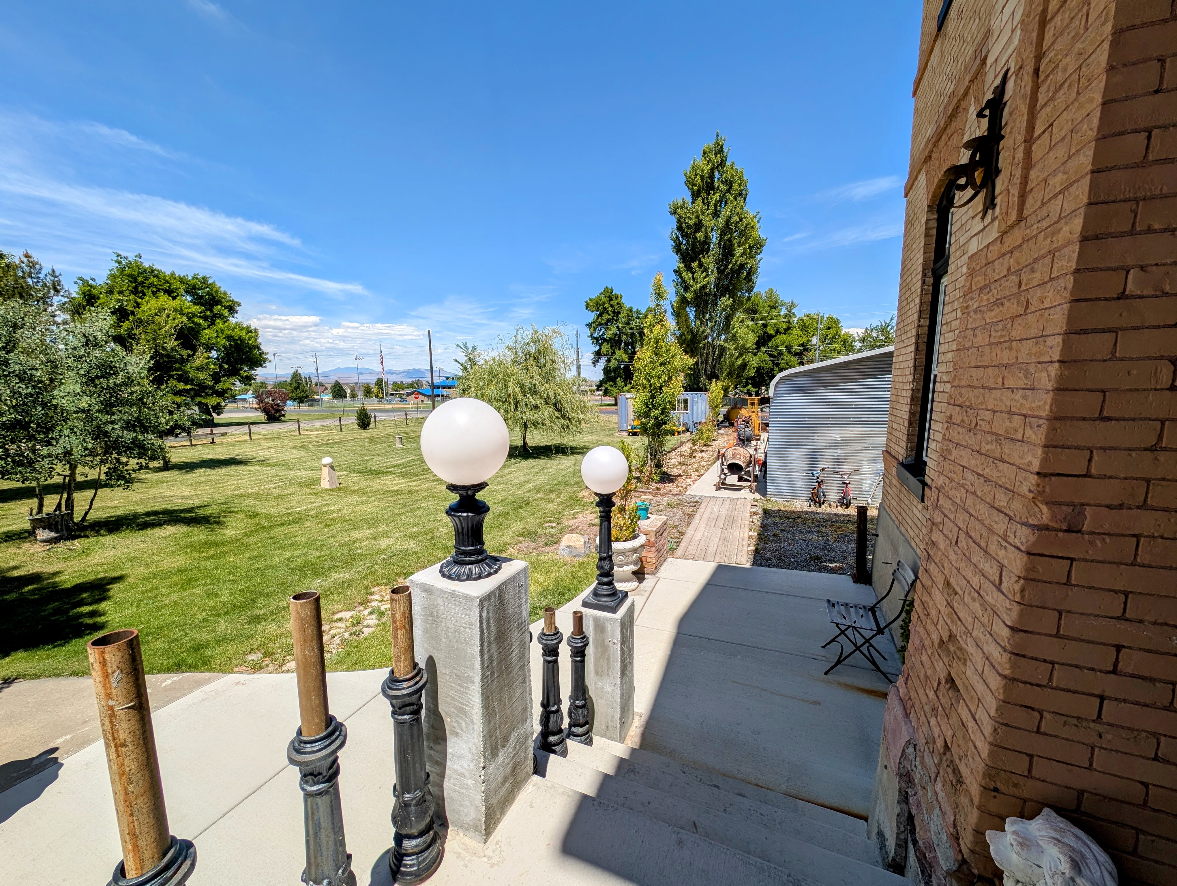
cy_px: 443
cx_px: 588
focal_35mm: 12
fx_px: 409
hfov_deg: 110.5
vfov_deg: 94.6
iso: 42
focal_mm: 2.23
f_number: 1.95
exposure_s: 1/2242
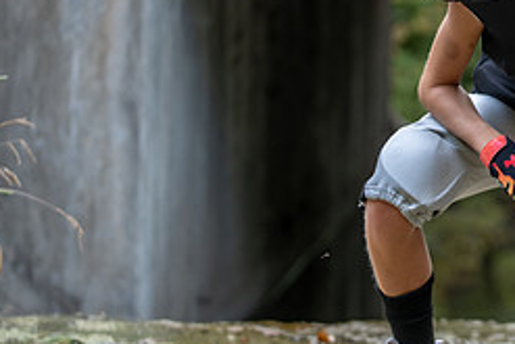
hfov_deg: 11.9
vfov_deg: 8.1
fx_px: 2419
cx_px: 592
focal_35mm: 169
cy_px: 57
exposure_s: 1/320
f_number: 2.8
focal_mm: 72
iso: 200
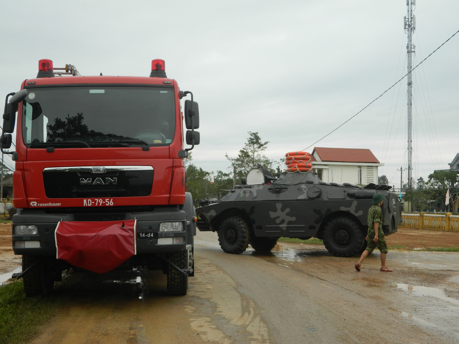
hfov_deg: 40.4
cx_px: 230
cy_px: 172
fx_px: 623
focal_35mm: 47
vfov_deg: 30.9
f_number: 3.6
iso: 80
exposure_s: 1/400
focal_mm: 8.4
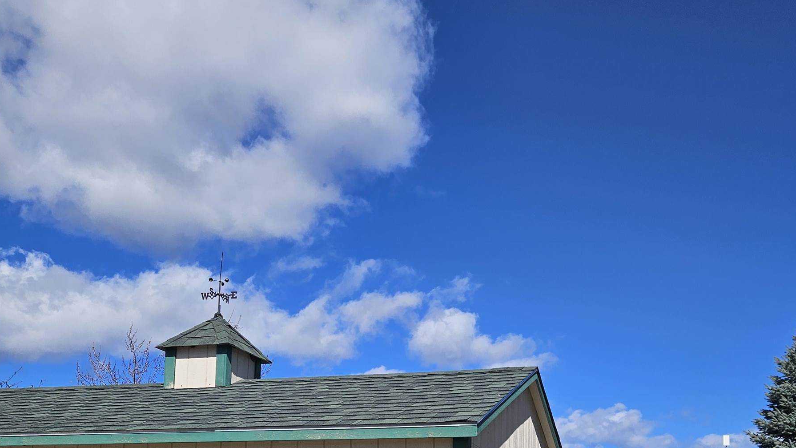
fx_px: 908
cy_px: 454
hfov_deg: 47.3
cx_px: 435
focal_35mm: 43
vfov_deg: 26.2
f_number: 1.8
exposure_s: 1/4692
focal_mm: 5.4
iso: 25
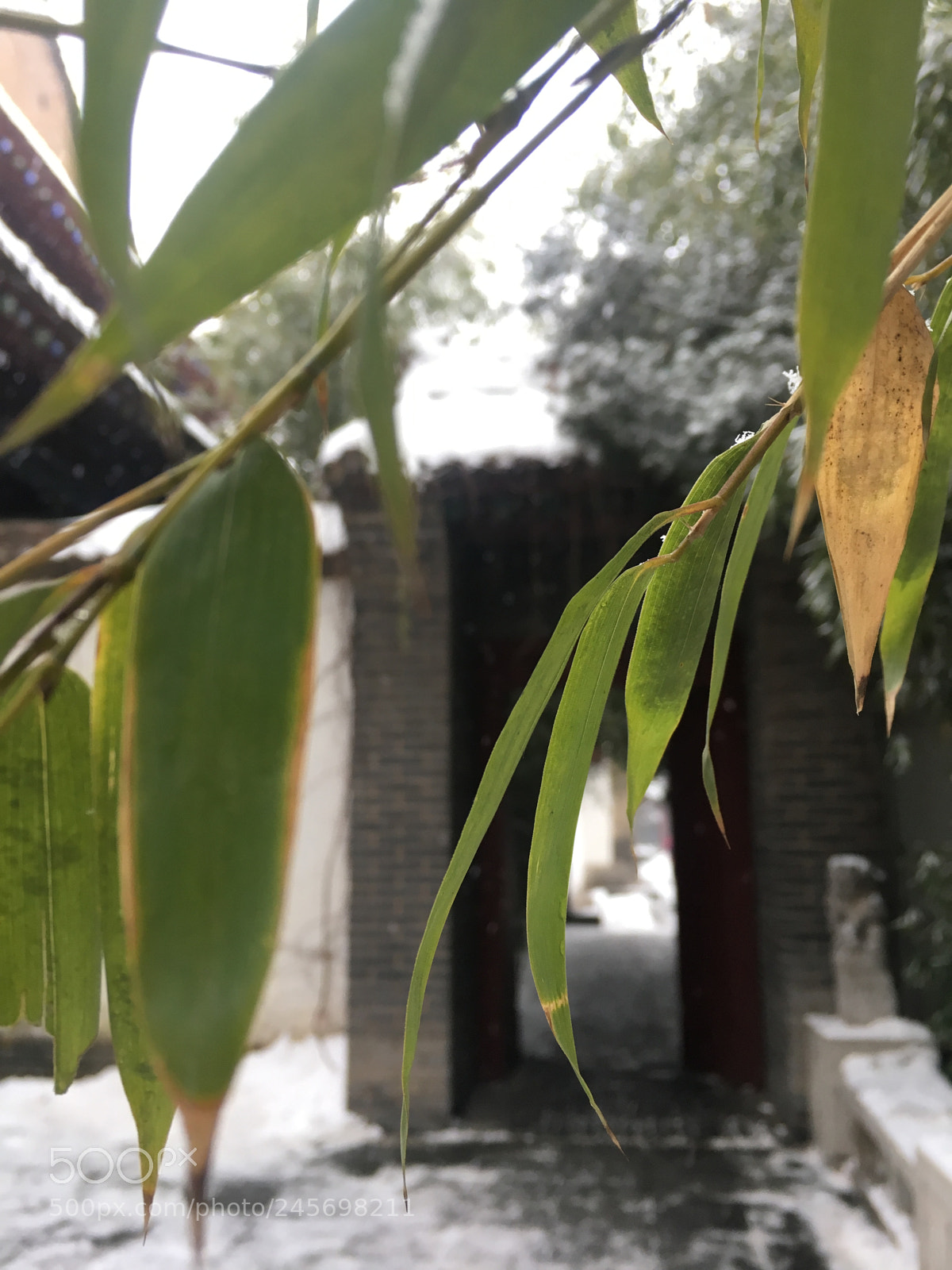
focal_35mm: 29
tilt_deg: +11.0
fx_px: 1063
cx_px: 476
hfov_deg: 48.2
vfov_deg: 61.7
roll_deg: +1.4
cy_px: 635
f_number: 2.2
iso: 25
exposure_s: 1/33
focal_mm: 4.15
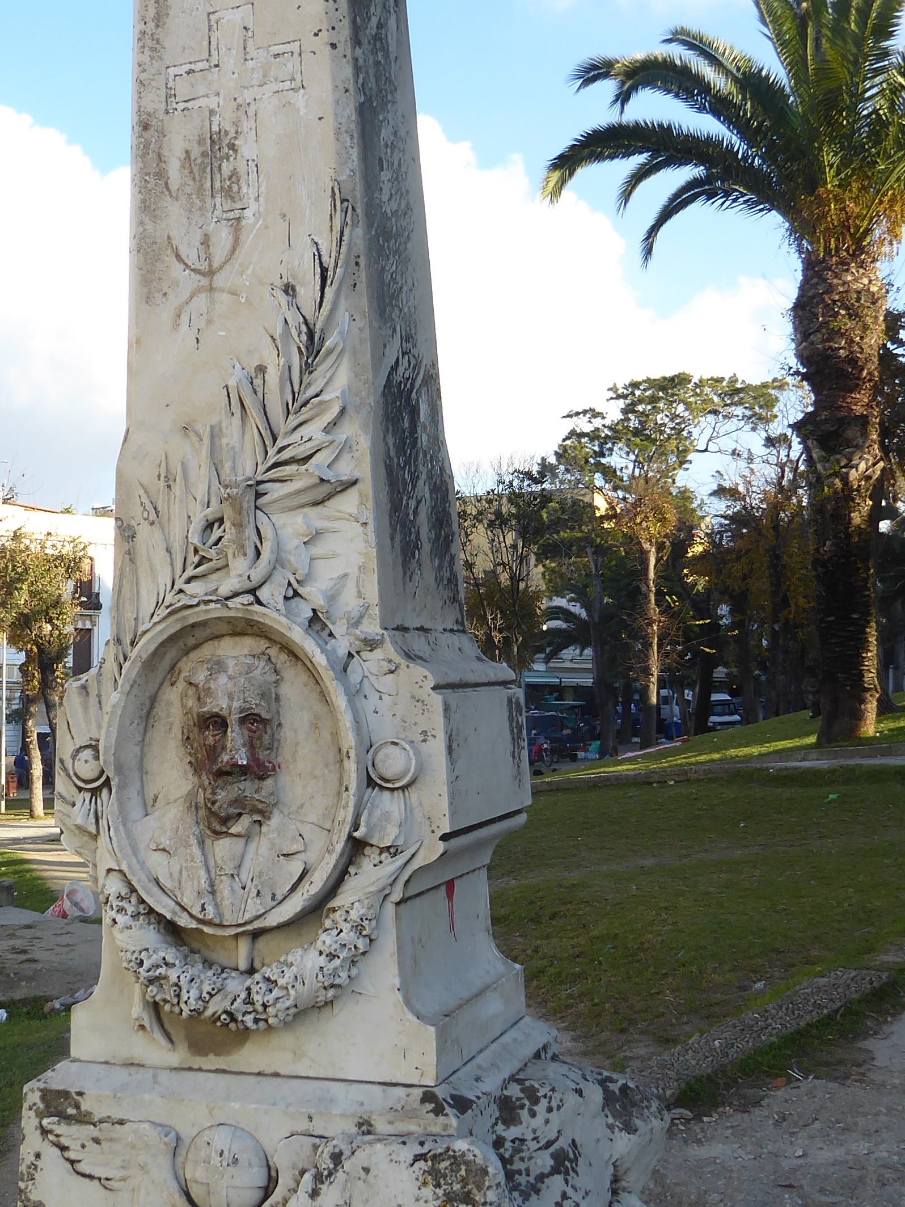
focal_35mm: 47
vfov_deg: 40.4
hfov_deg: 30.7
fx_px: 1638
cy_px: 660
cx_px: 328
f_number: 3.3
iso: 80
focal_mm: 4.3
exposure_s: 1/250
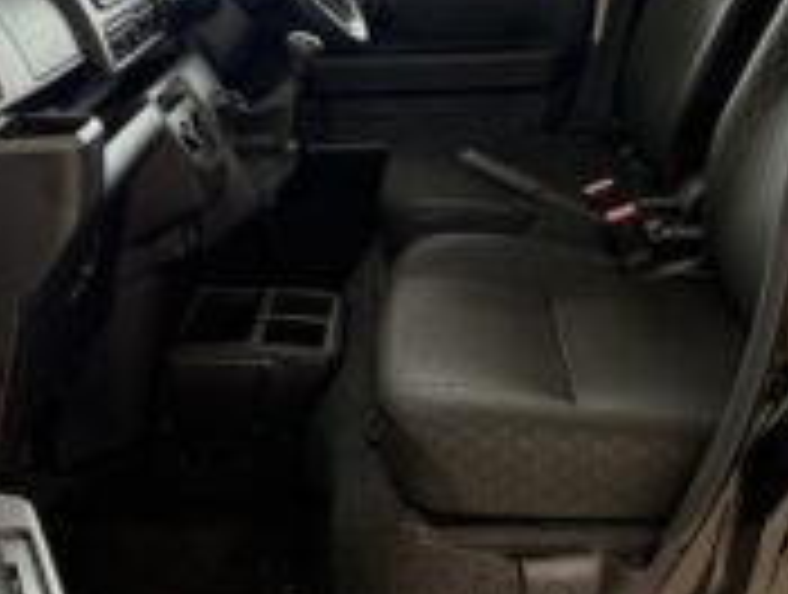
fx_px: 1186
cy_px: 169
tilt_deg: -16.3
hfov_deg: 36.6
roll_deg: +0.0
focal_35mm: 52
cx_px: 464
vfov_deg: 27.8
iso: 200
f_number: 1.6
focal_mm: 5.96
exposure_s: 1/60
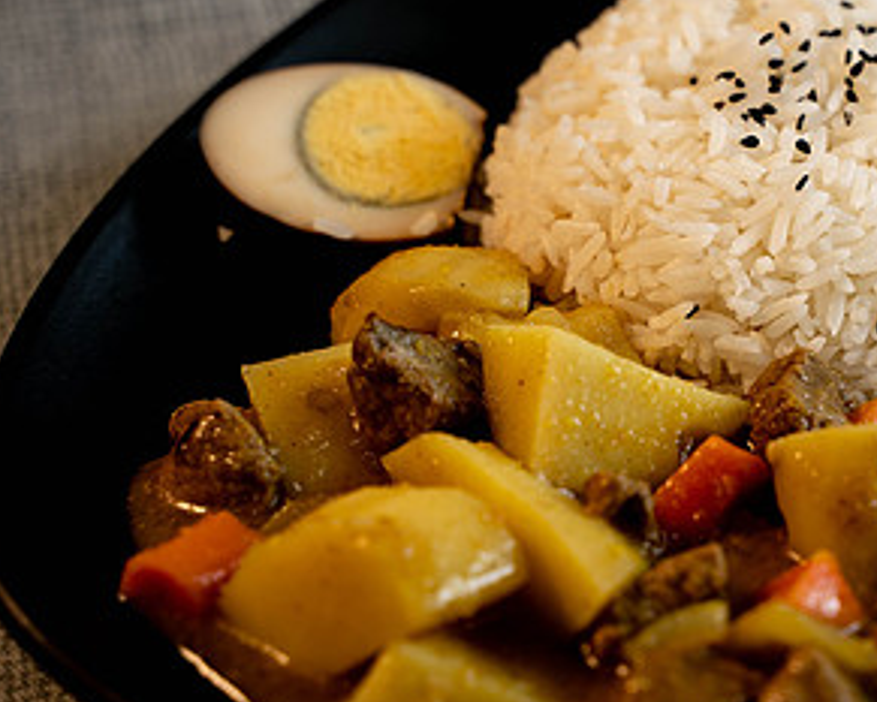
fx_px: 3012
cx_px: 826
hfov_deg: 16.3
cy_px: 432
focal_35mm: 116
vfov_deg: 13.3
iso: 160
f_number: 4
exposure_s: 1/80
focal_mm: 62
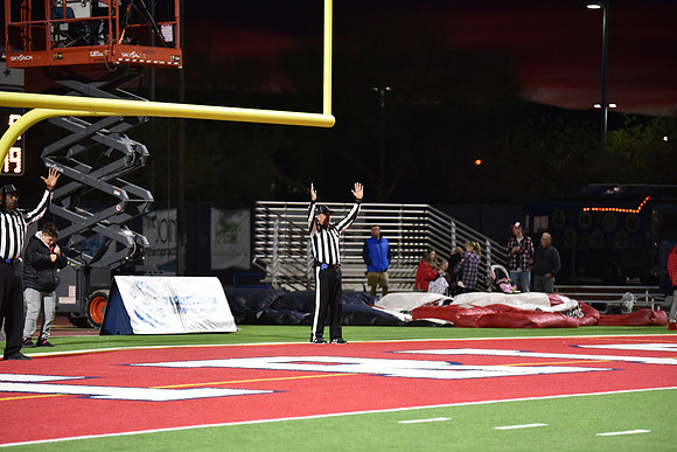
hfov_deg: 12.8
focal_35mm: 160
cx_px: 338
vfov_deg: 8.6
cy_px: 226
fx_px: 3009
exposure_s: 1/500
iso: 6400
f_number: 2.8
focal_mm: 160
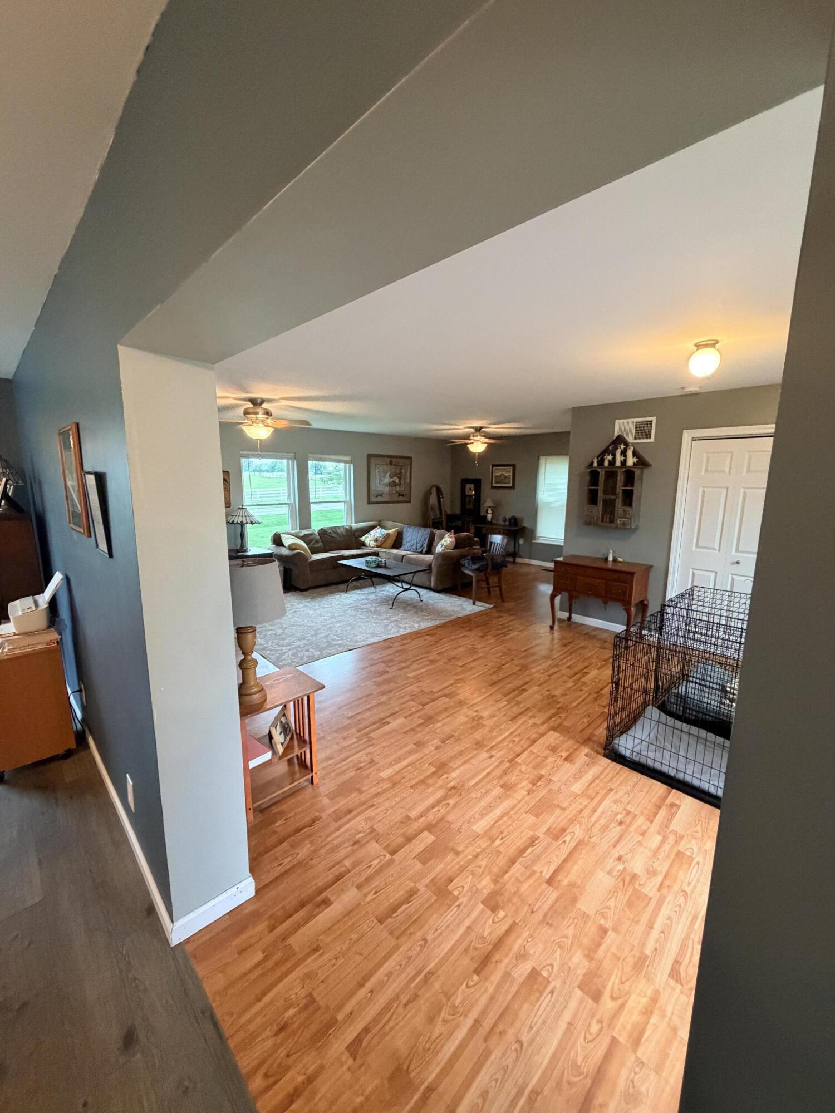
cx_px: 418
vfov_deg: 102.1
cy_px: 556
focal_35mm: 14
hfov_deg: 85.7
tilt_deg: -8.6
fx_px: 450
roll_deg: -0.6
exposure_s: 1/60
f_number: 2.2
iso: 500
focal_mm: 2.22
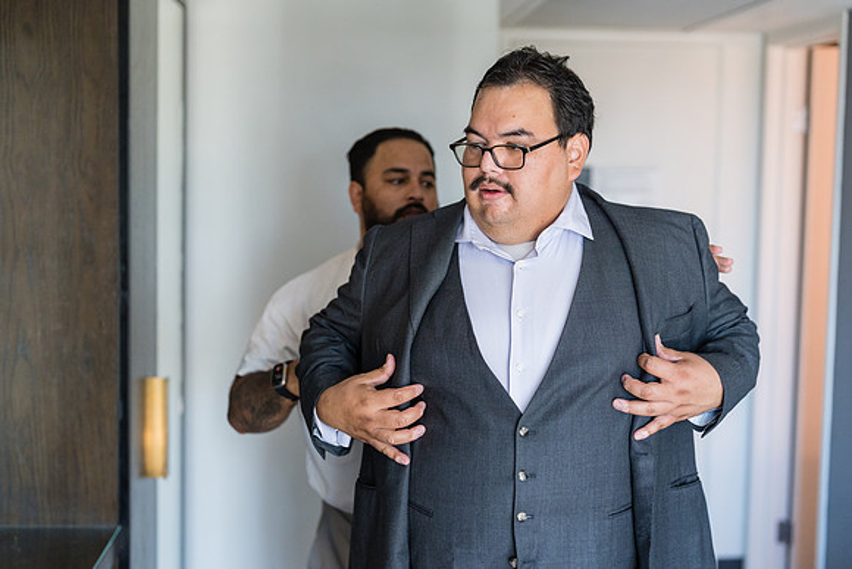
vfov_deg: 25.9
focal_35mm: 52
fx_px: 1236
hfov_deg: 38.0
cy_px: 297
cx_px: 445
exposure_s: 1/800
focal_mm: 50
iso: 1600
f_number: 1.8
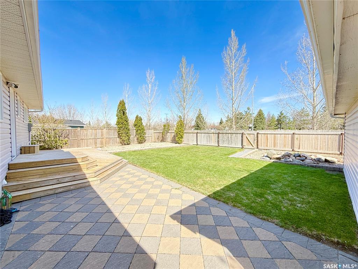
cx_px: 179
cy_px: 134
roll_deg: -0.1
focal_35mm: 14
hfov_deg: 102.1
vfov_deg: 85.7
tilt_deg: -1.0
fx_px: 145
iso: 64
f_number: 2.2
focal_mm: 2.22
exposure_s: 1/405
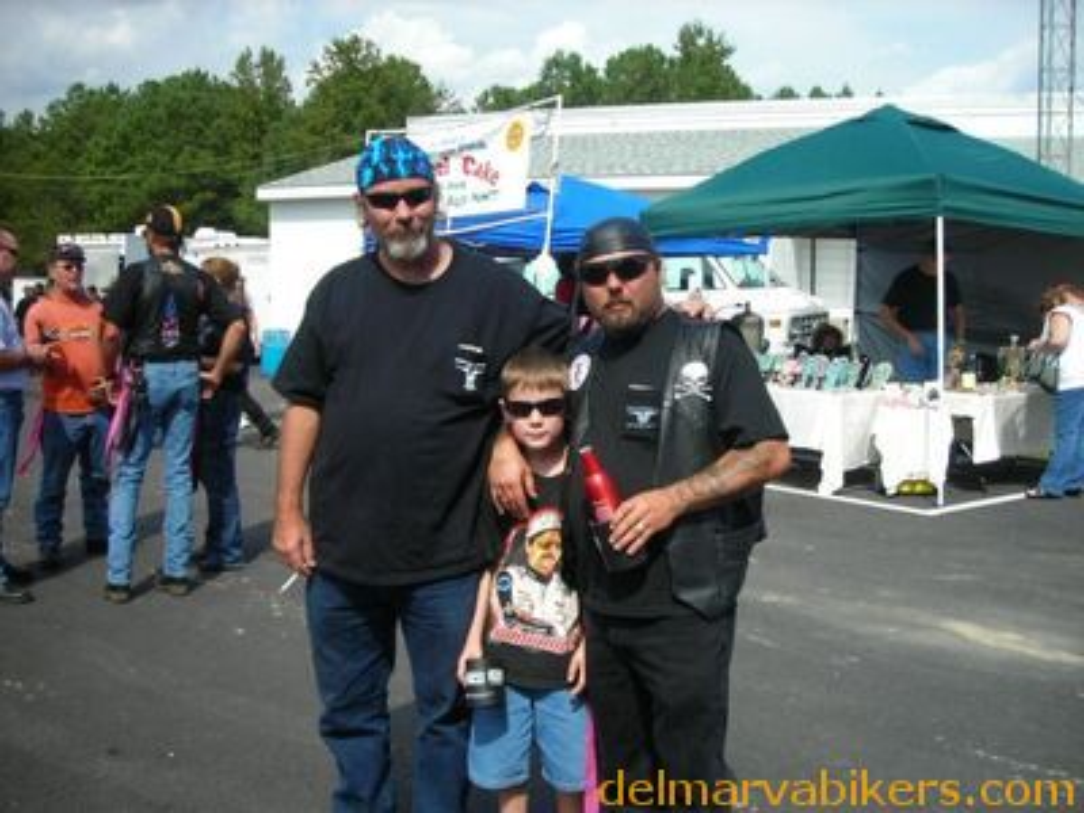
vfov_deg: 37.7
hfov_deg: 49.0
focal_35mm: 38
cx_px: 542
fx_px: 1190
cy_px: 406
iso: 50
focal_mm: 6.3
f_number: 6.4
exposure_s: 1/128
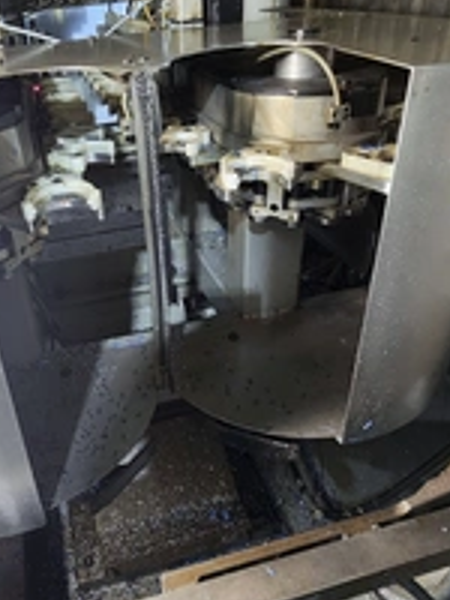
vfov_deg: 66.9
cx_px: 138
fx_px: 451
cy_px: 252
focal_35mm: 26
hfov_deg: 51.7
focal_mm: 2.2
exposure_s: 1/40
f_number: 2.2
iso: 320
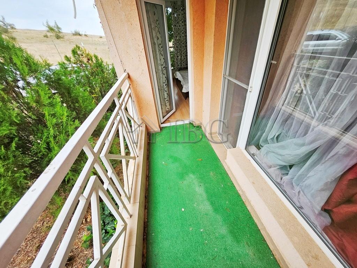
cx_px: 178
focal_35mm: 13
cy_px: 134
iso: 32
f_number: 2.2
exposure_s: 1/225
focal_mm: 1.7
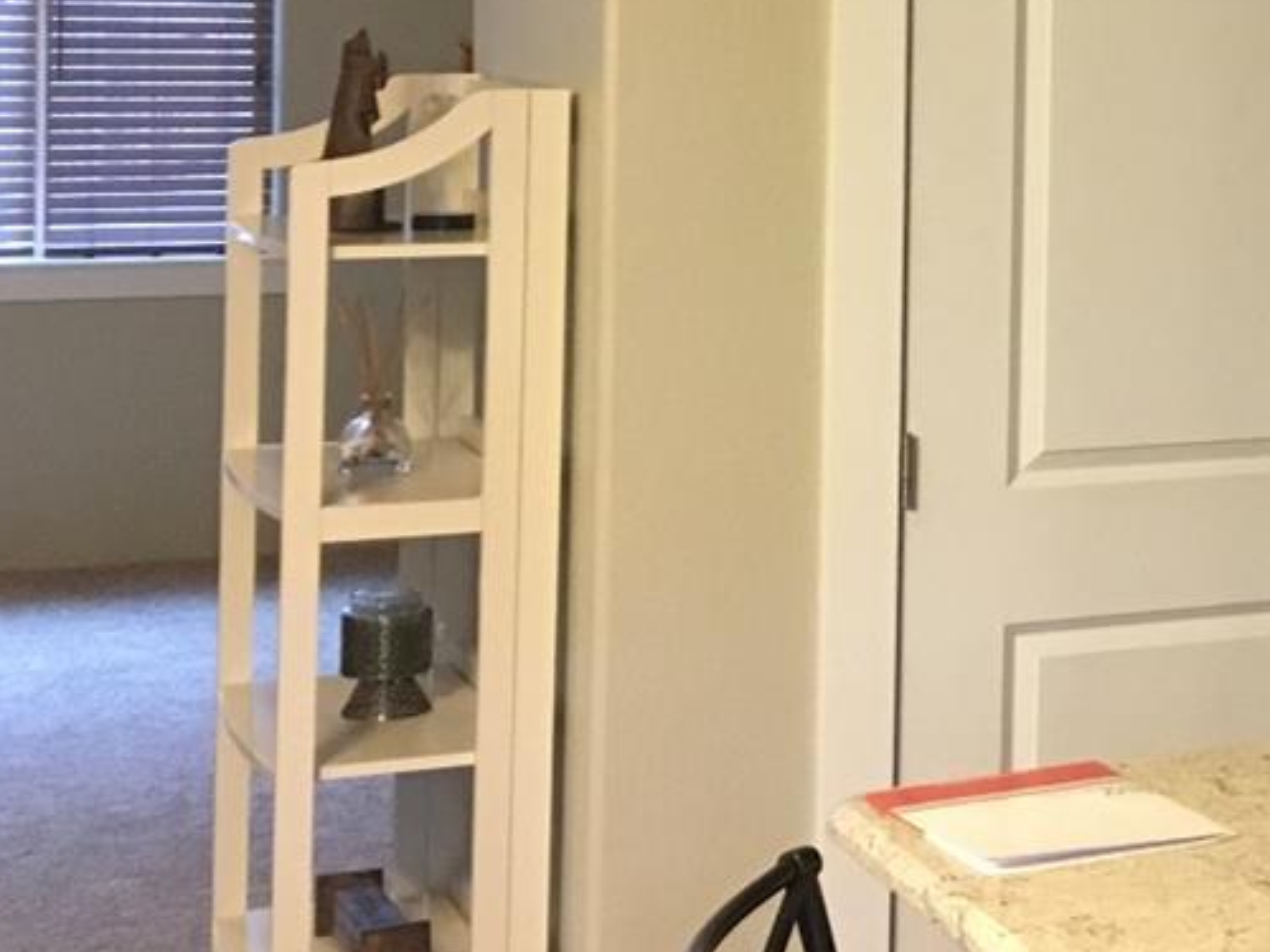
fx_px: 3192
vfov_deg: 16.7
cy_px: 28
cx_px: 1755
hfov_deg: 20.2
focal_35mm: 87
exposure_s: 1/17
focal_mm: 4.15
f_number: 2.2
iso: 200
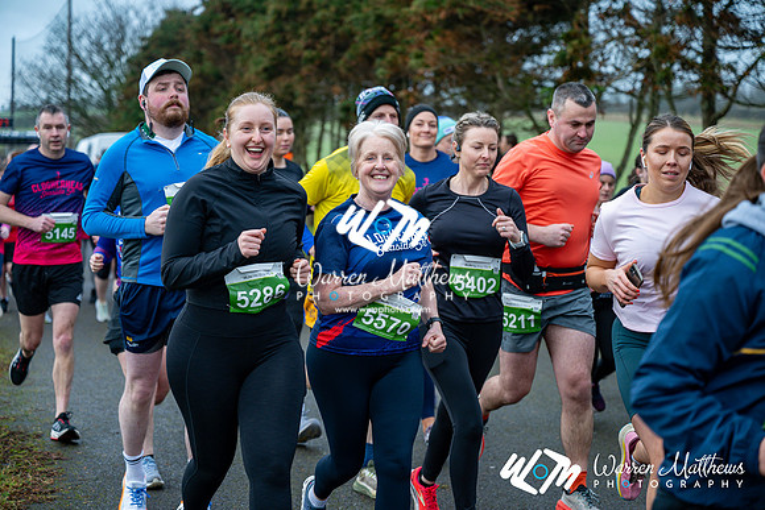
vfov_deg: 19.5
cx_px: 382
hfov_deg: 28.8
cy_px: 255
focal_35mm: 70
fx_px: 1488
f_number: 2.8
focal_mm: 70
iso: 500
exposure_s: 1/1250
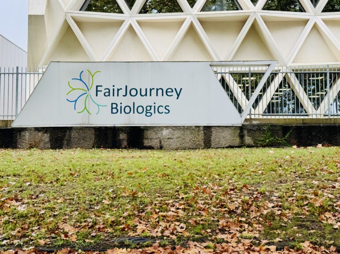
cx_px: 170
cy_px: 127
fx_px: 471
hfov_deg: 39.7
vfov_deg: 30.2
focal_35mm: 48
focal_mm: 6.76
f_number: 1.78
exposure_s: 1/846
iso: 64
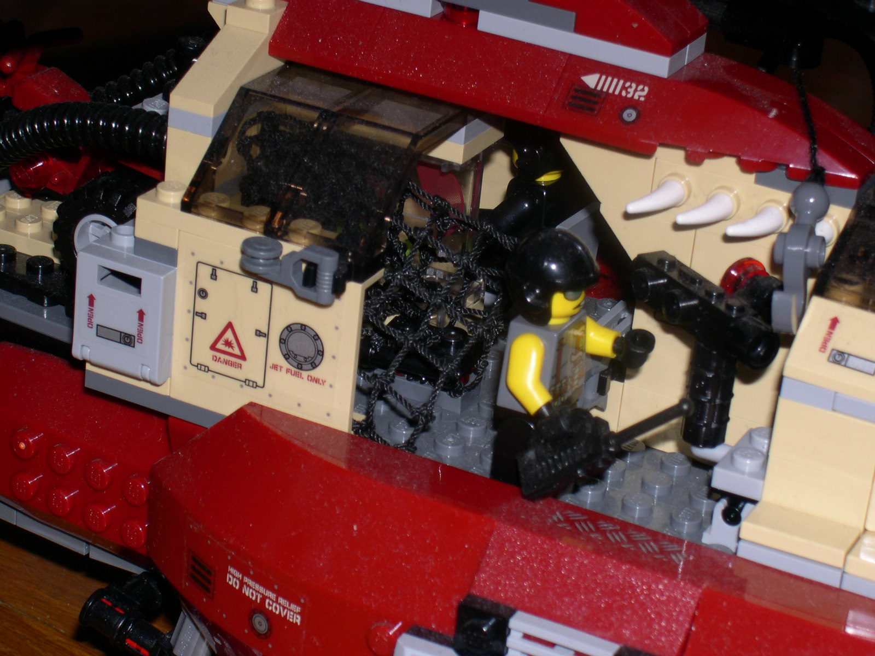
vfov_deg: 14.5
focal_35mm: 102
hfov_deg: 19.3
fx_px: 2578
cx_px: 438
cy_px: 328
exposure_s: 1/60
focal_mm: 21.6
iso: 100
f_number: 13
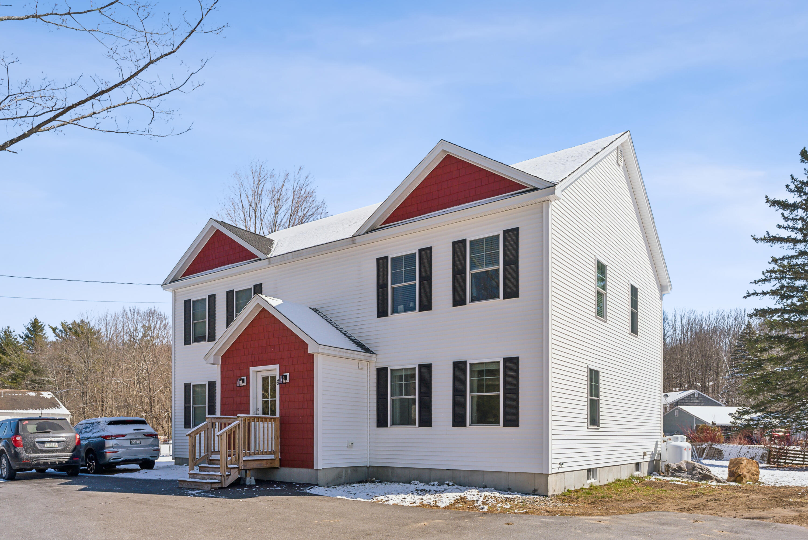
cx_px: 404
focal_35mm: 25
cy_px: 270
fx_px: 561
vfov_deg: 51.3
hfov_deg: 71.5
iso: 320
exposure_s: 1/1250
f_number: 7.1
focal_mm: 25
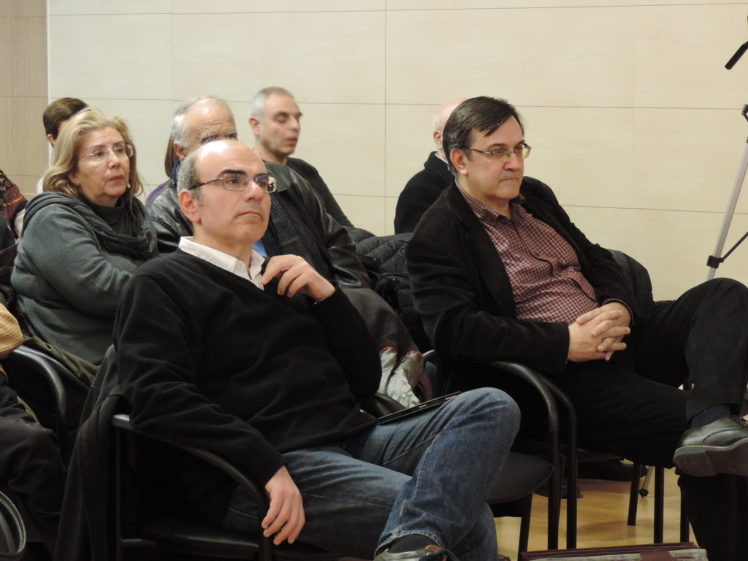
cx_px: 374
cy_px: 280
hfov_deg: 21.8
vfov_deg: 16.4
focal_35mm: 90
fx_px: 1945
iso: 800
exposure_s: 1/10
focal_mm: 16
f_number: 4.1
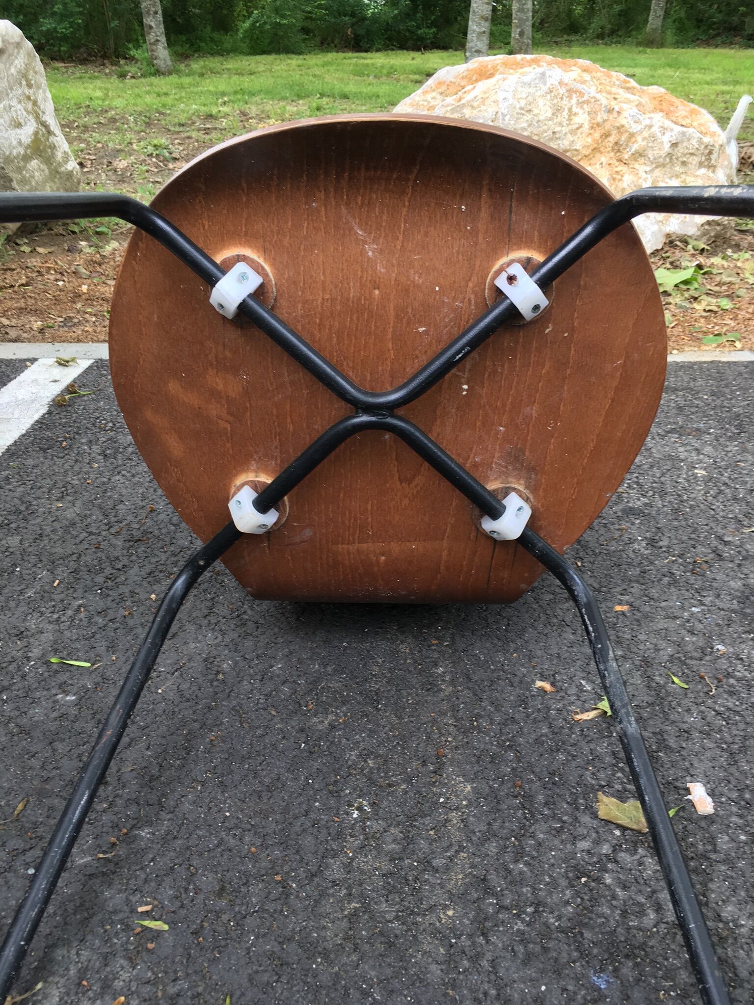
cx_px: 377
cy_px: 502
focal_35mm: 29
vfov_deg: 61.7
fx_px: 842
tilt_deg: -28.9
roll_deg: +2.5
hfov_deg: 48.2
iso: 32
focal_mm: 4.15
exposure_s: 1/50
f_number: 2.2
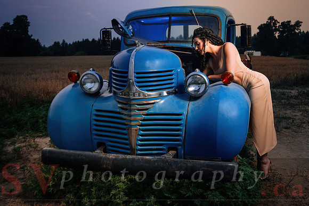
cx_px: 170
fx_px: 309
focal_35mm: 36
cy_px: 113
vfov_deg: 36.9
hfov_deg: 53.1
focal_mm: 30.5
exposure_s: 1/40
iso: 64
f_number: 3.5
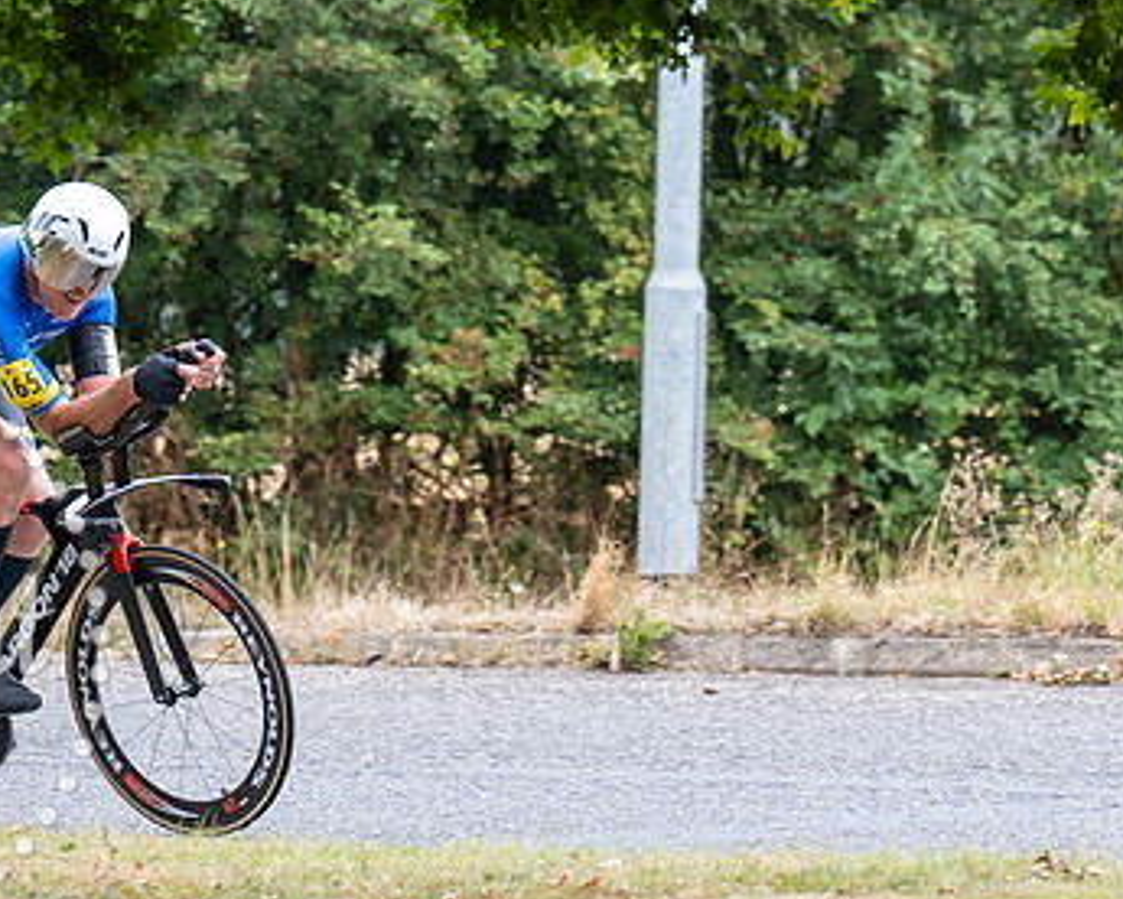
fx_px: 16053
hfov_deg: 4.0
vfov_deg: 3.2
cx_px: 126
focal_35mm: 483
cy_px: 469
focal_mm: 168
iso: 1250
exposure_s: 1/1000
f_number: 4
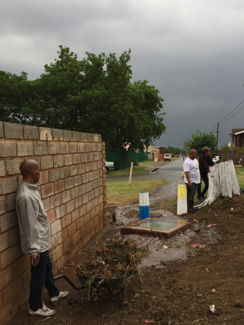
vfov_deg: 51.3
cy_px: 172
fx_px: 338
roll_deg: +0.5
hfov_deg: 39.6
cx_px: 142
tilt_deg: -4.0
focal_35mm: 36
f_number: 2.2
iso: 32
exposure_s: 1/465
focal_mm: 4.15
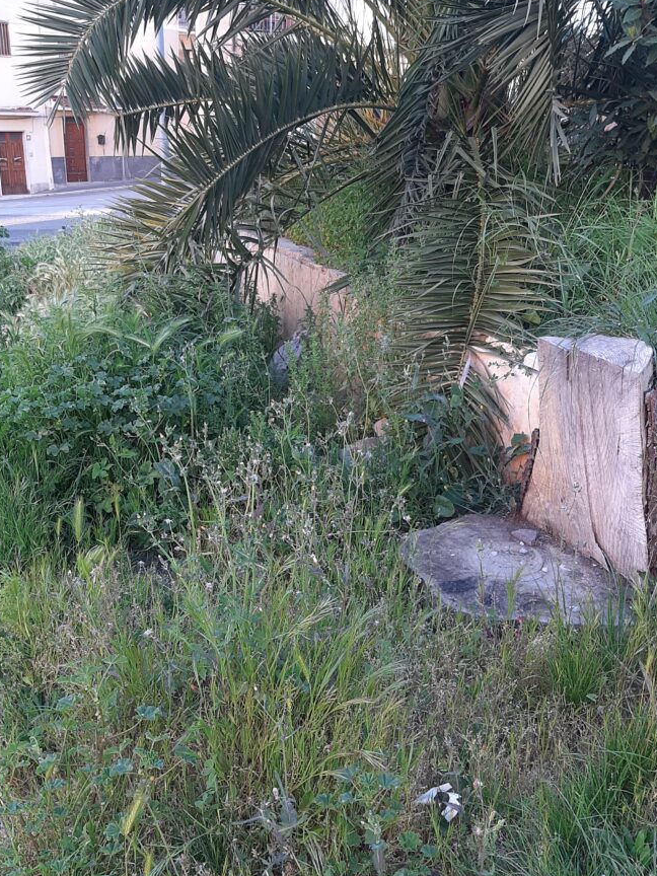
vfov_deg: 56.8
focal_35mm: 32
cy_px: 463
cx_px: 313
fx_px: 810
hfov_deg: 44.1
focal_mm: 3.93
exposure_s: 1/100
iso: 64
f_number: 1.7
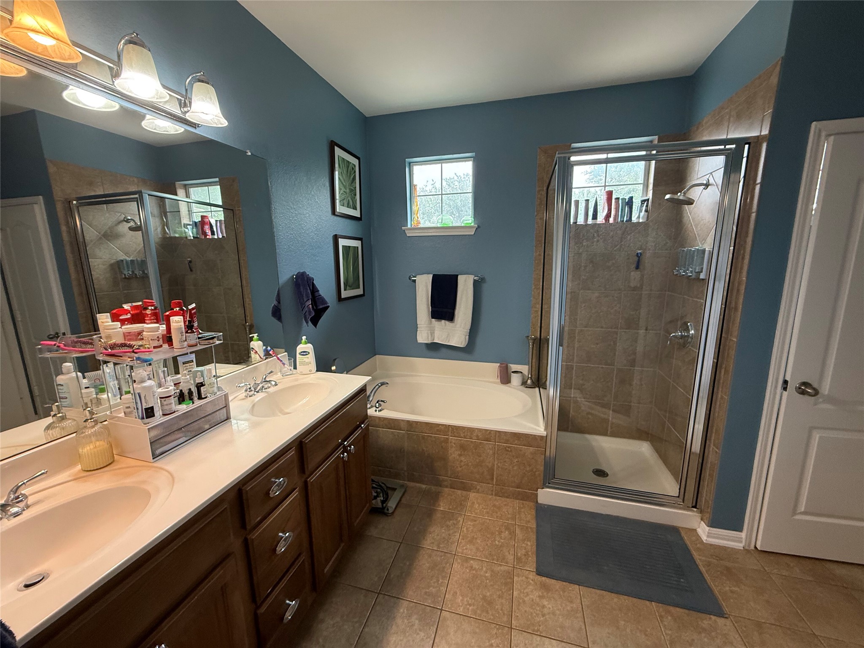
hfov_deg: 102.1
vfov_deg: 85.7
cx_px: 432
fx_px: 349
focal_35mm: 14
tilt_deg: -10.0
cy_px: 324
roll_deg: +0.8
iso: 250
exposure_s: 1/120
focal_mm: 2.22
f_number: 2.2
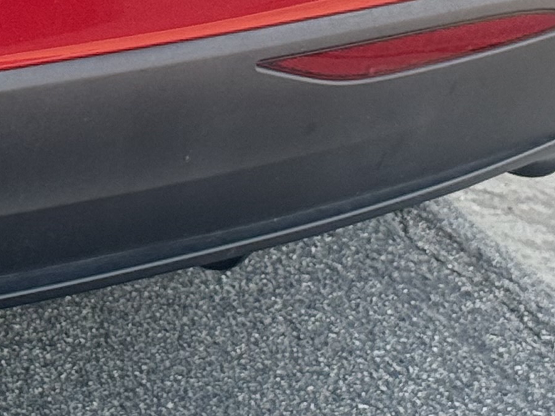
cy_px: -457
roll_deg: -0.6
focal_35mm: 214
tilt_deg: -11.9
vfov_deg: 6.7
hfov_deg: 8.9
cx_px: -387
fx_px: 3431
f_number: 1.78
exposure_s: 1/276
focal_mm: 6.76
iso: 80
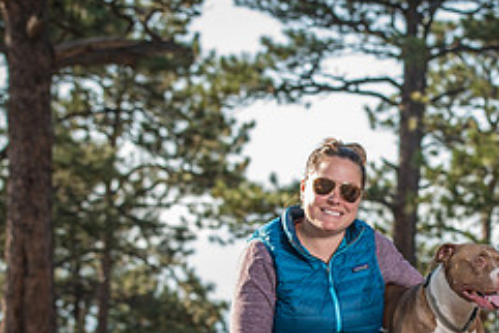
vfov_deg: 5.6
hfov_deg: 8.4
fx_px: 3398
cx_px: 456
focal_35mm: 245
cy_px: 289
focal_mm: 102
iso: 50
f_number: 4
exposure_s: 1/200
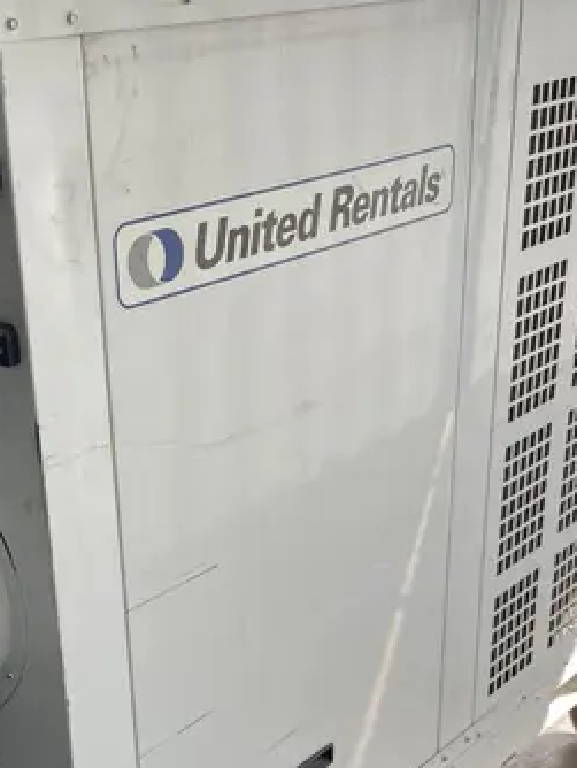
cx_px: 166
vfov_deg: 33.0
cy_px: 594
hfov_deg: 25.5
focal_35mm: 57
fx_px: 1265
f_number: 1.6
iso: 32
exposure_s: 1/267
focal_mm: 4.2
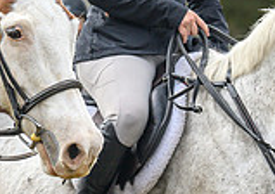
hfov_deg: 4.6
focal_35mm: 439
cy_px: 163
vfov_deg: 3.3
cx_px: -50
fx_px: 3413
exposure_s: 1/1000
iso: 640
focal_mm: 93
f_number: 3.5
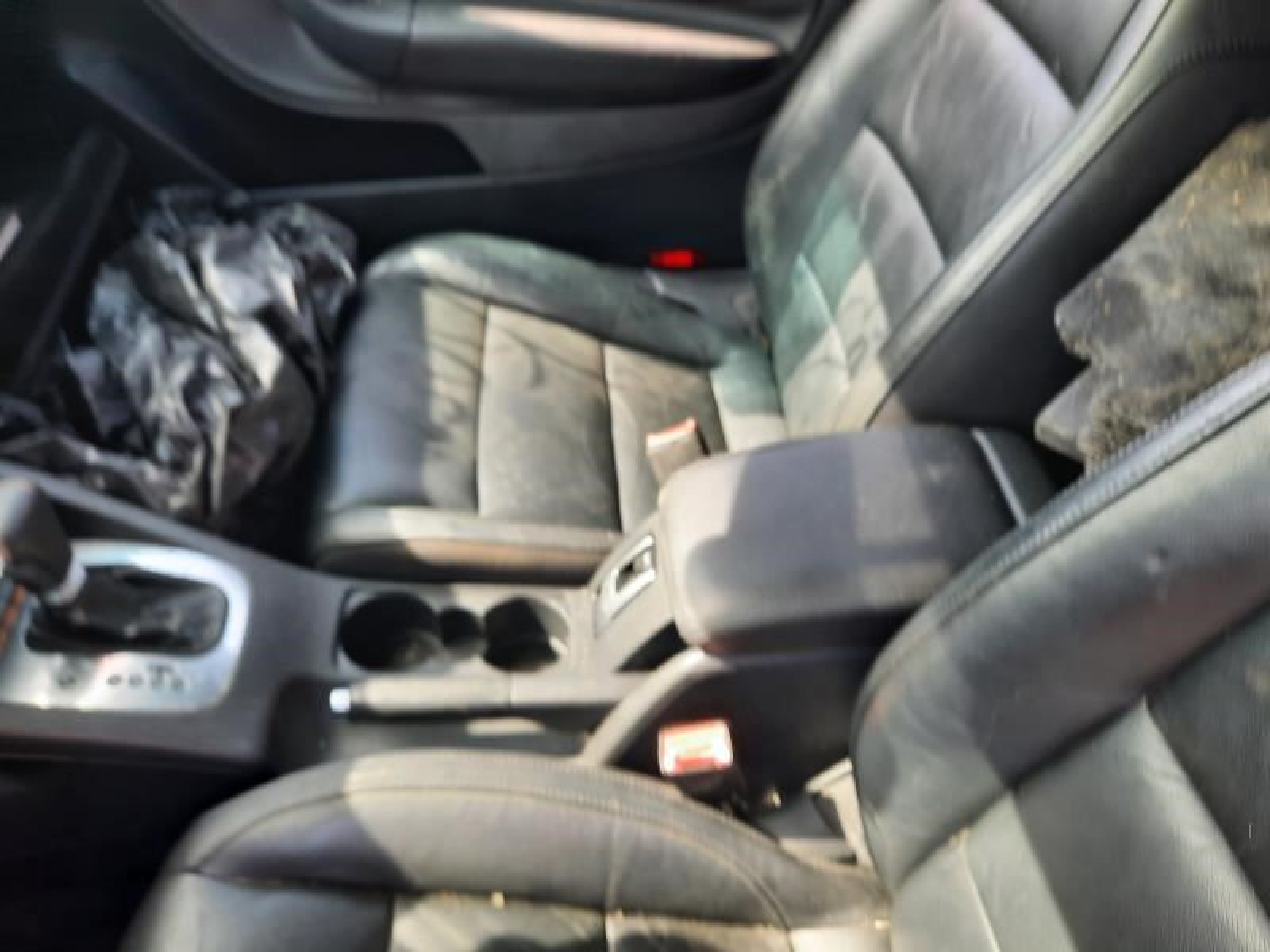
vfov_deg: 54.9
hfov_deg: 69.4
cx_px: 635
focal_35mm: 25
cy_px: 476
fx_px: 917
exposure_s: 1/60
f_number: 2
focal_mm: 4.6
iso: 40
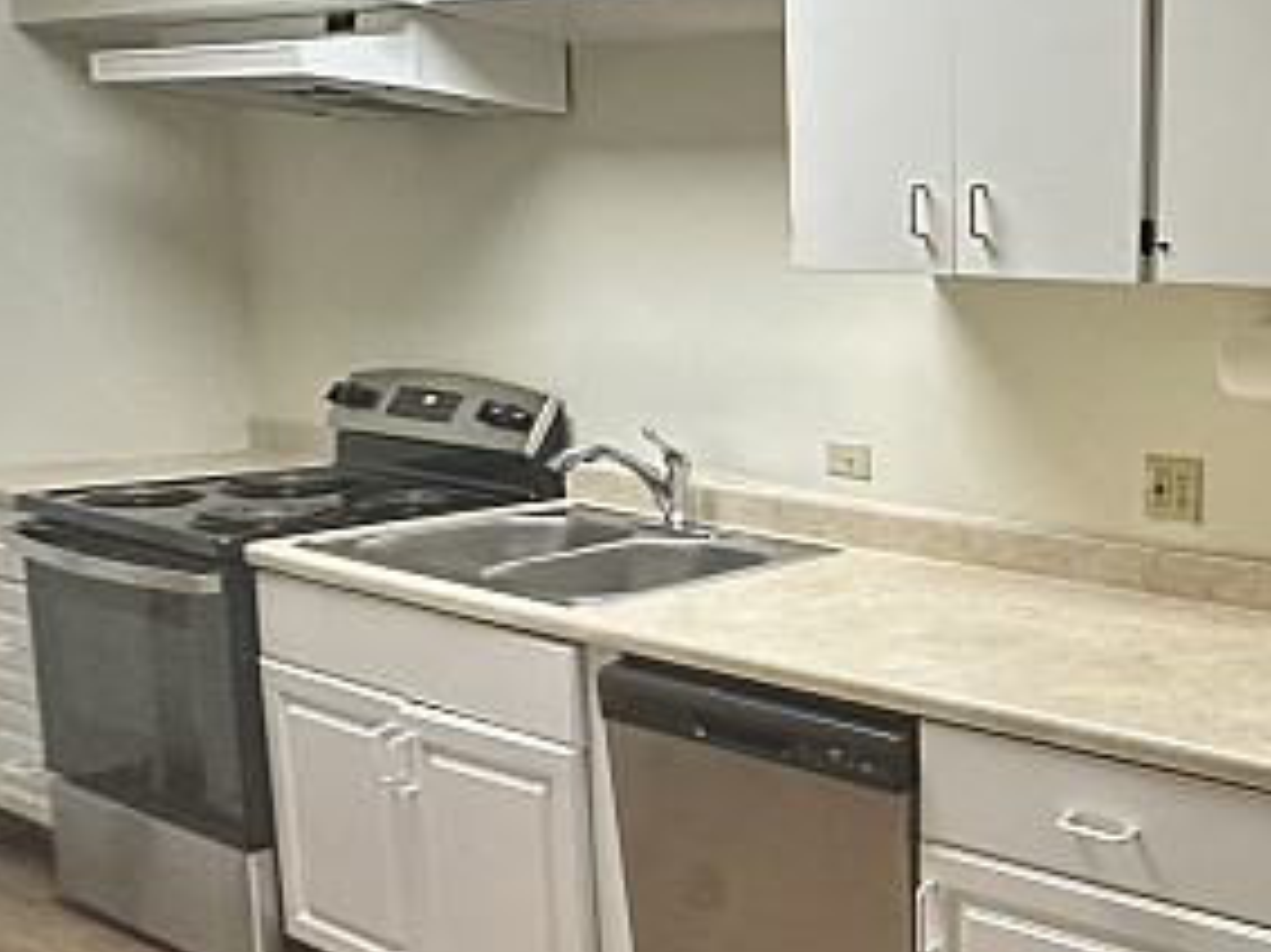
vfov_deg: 42.9
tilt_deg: -7.1
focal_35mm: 33
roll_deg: -2.6
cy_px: 494
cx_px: 1345
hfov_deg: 44.5
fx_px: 1211
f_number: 2.2
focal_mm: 2.22
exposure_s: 1/60
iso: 400
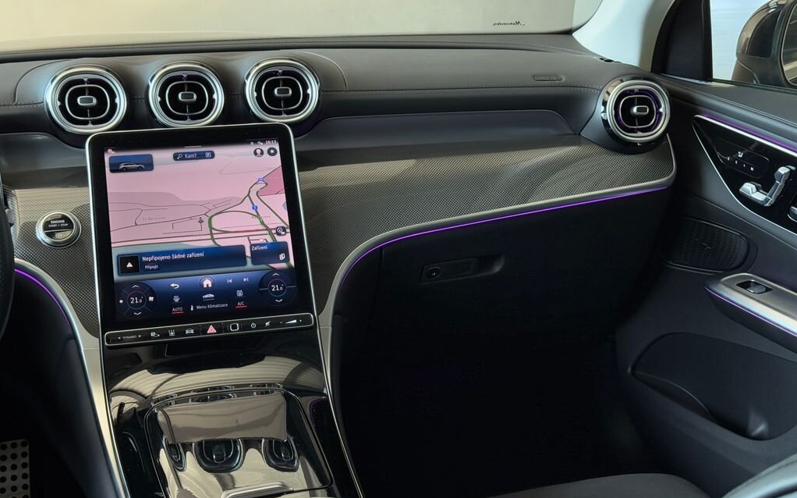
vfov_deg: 25.3
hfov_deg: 39.6
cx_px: 398
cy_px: 289
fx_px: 1107
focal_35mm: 51
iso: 160
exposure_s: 1/60
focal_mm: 6.76
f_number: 1.78
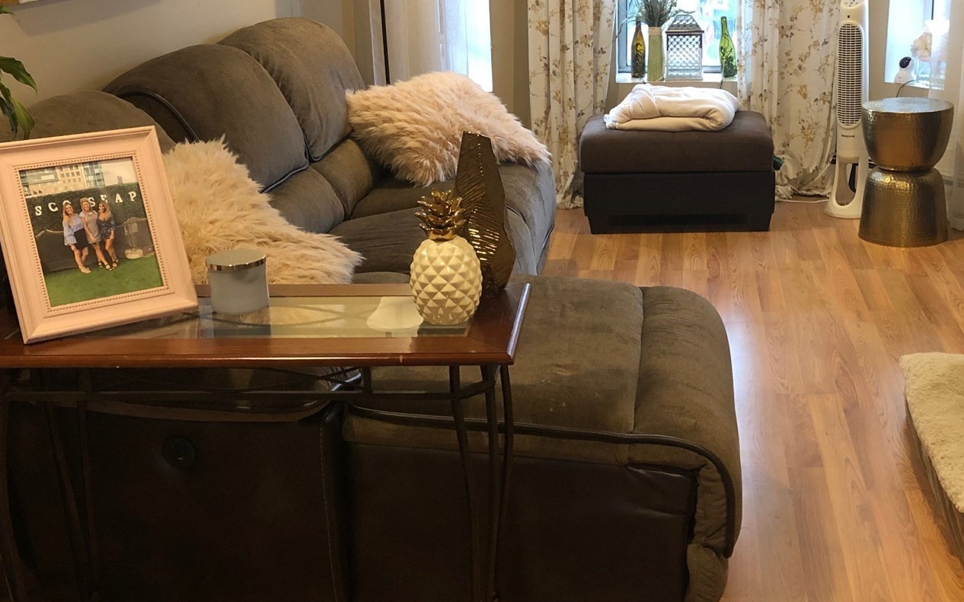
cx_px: 621
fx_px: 1261
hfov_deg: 41.4
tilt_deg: -14.4
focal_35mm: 48
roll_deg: +0.0
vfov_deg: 26.8
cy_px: 235
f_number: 1.8
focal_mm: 3.99
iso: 64
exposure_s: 1/15
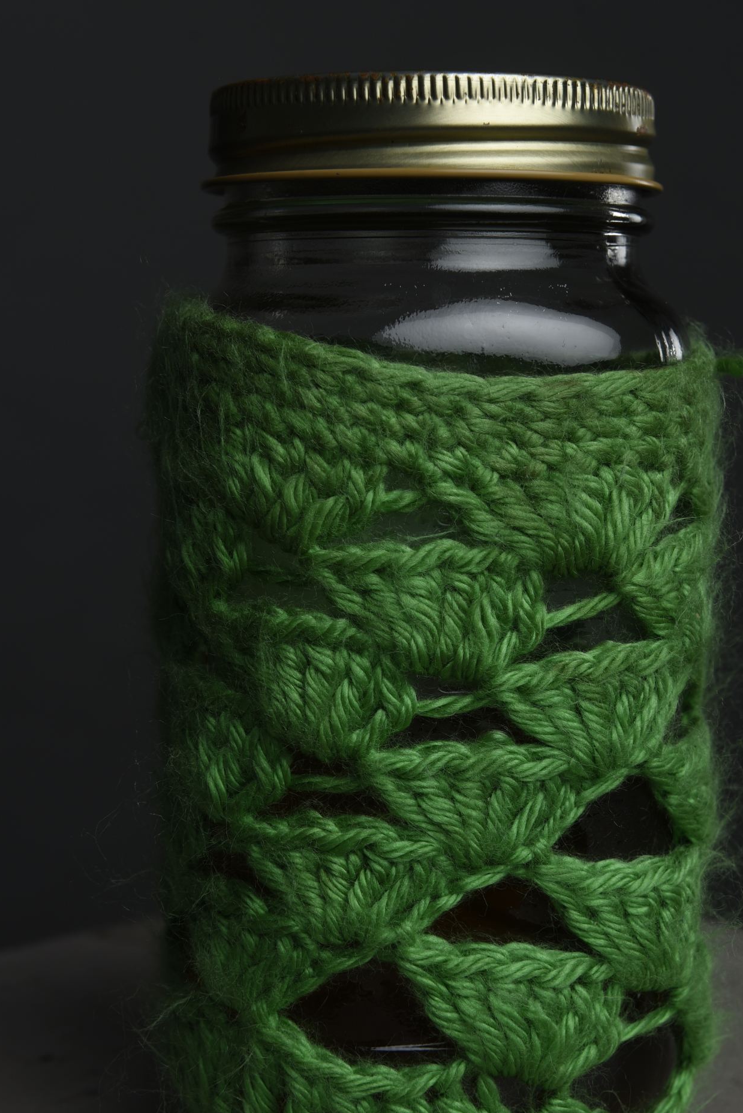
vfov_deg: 27.0
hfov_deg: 18.2
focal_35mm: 75
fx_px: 2320
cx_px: 439
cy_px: 604
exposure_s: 1/100
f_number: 10
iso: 100
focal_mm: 58
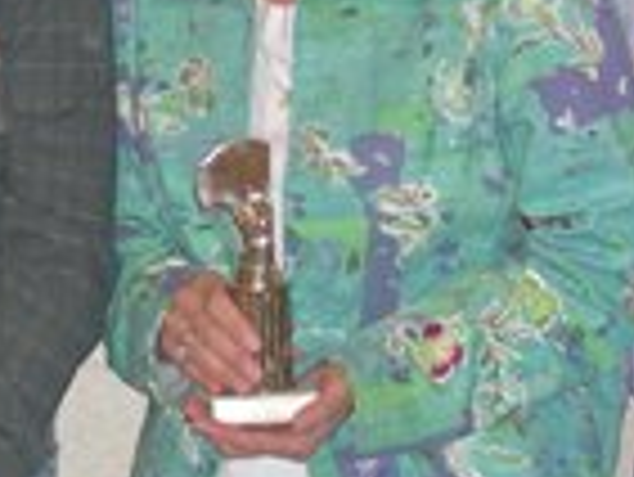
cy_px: 58
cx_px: -54
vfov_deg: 9.7
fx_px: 2786
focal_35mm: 152
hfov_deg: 12.8
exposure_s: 1/60.1
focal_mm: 8
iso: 100
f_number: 3.5
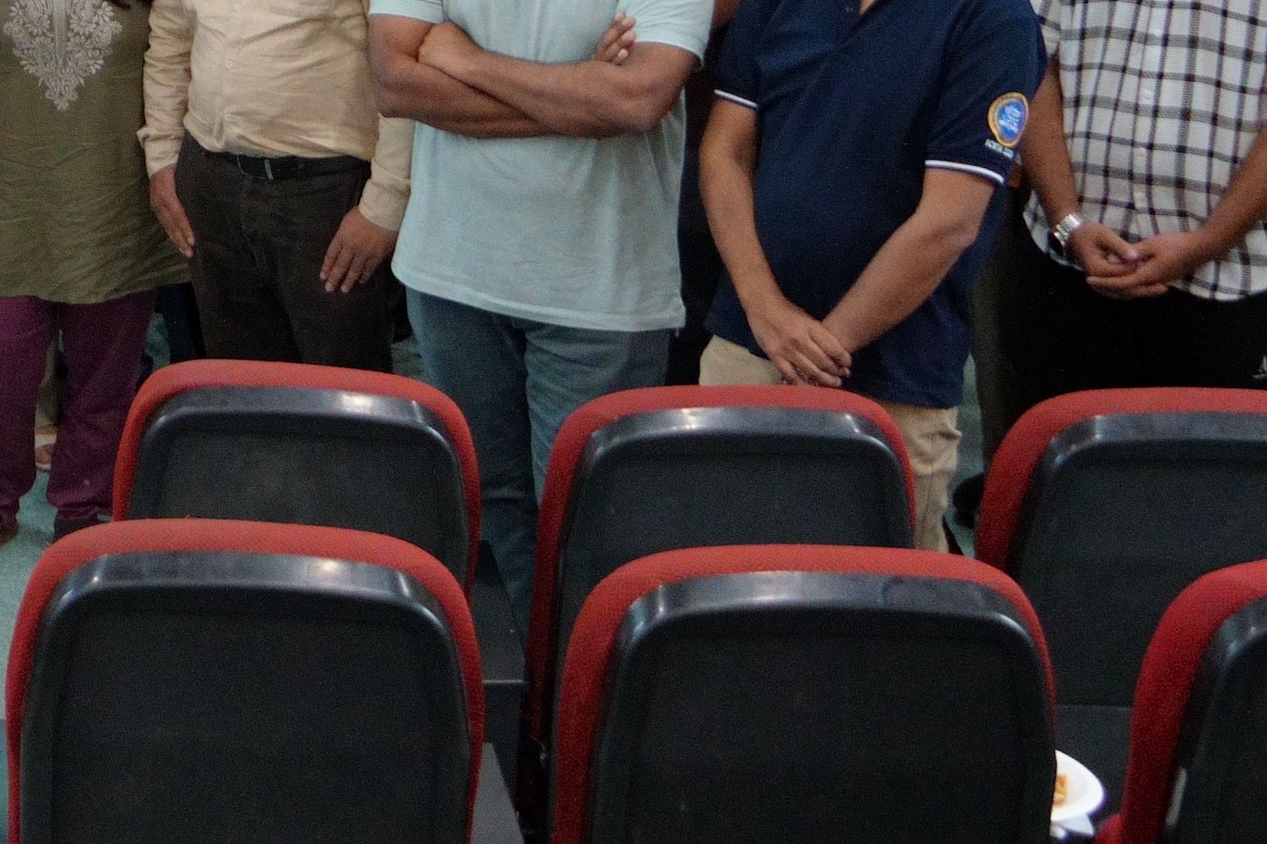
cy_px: -305
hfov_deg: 17.1
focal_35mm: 112
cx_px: -413
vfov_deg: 11.8
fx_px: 3941
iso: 2000
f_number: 4
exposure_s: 1/160
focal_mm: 22
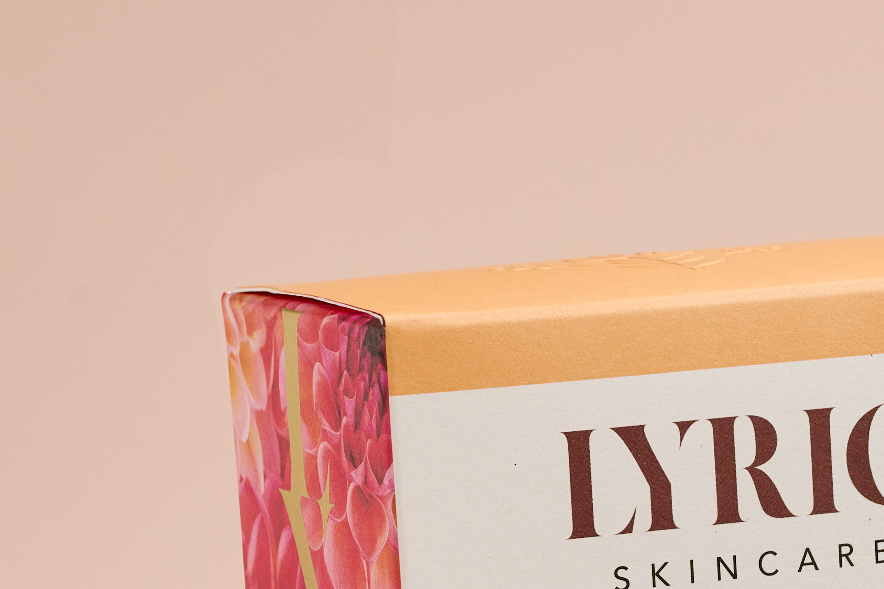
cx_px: 923
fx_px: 4985
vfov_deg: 6.7
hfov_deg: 10.0
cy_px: 907
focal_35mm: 203
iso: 200
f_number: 10
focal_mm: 50
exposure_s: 1/200
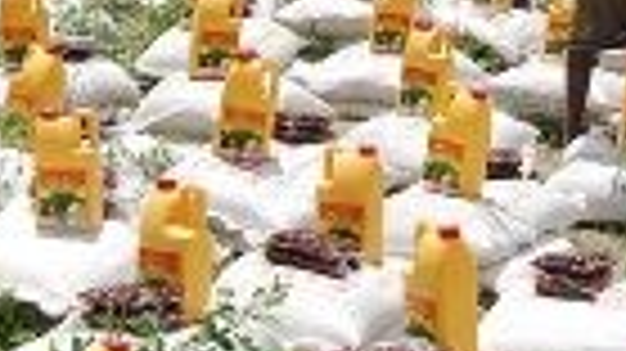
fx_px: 2356
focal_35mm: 142
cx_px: 694
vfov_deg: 8.4
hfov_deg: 14.8
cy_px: -130
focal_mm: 28
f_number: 8
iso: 100
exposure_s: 1/250
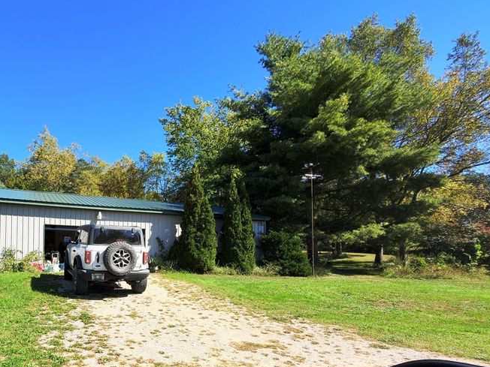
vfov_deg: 58.7
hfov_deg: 71.9
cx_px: 132
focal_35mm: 22
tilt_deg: +2.8
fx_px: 311
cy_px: 263
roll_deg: -0.3
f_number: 2.2
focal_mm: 2.22
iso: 20
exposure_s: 1/663
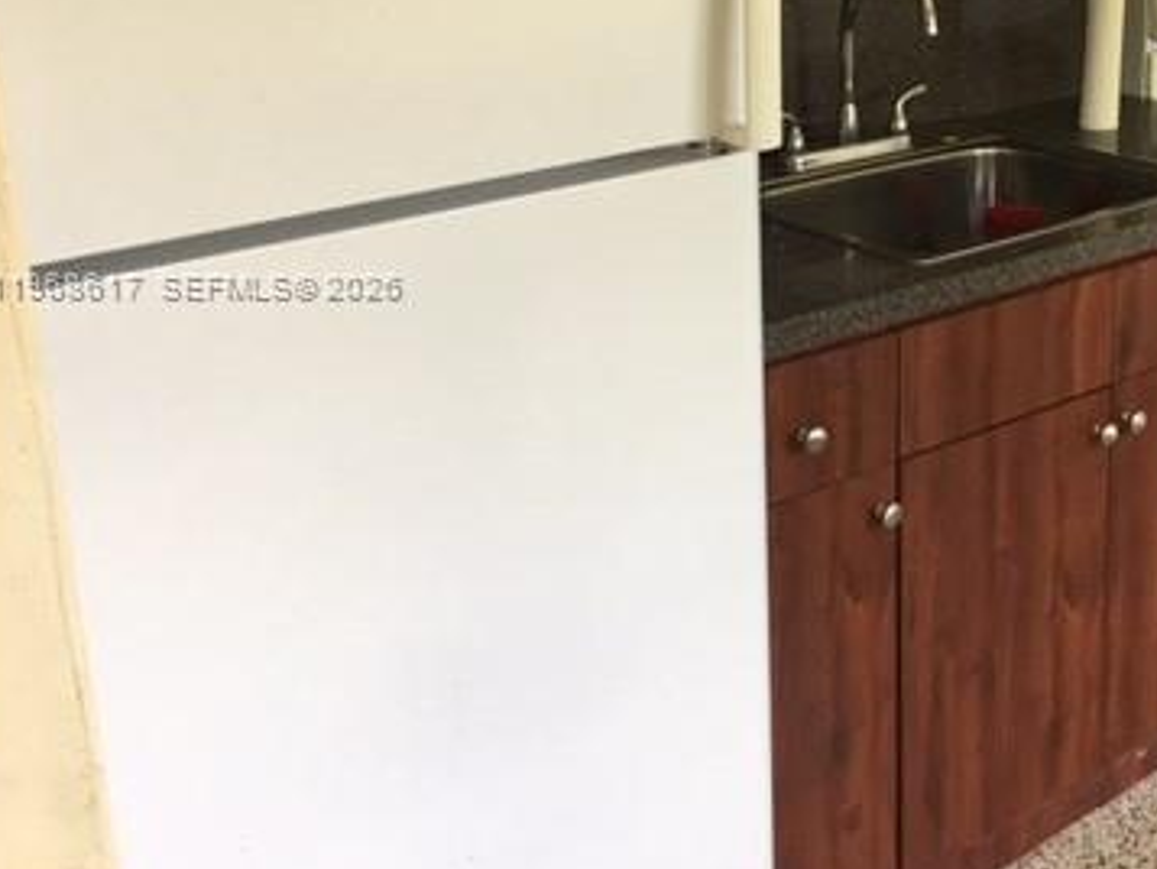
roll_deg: -0.5
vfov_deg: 27.9
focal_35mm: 52
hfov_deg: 35.1
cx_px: 992
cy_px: 285
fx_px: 1739
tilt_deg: -14.6
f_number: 2.2
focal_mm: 4.15
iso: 25
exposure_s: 1/30
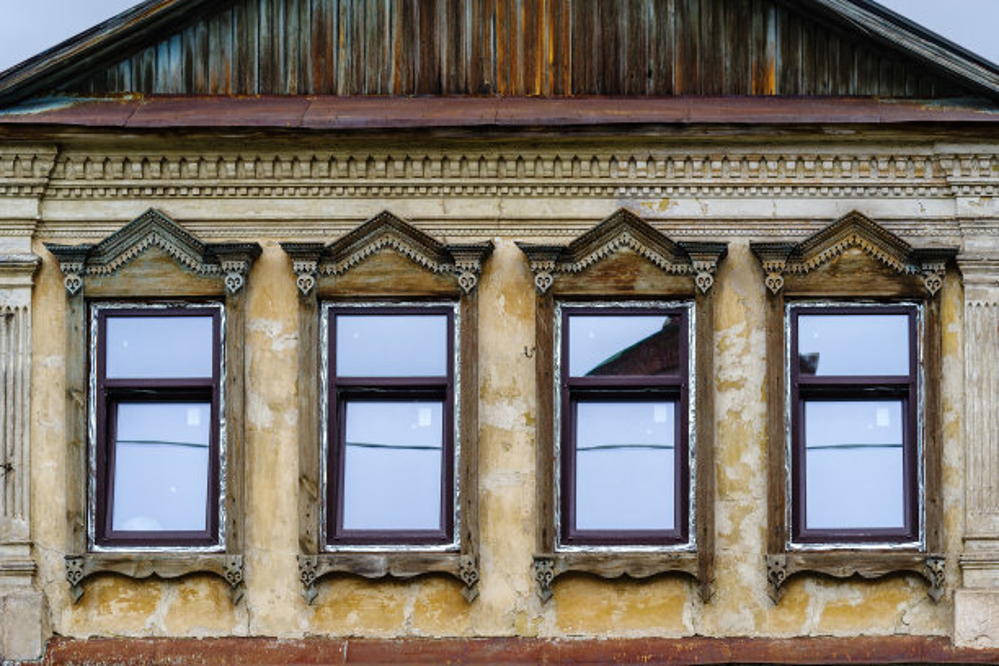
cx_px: 500
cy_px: 333
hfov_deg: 22.6
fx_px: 2497
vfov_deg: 15.2
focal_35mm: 90
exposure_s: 1/250
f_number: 9
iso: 640
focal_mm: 90
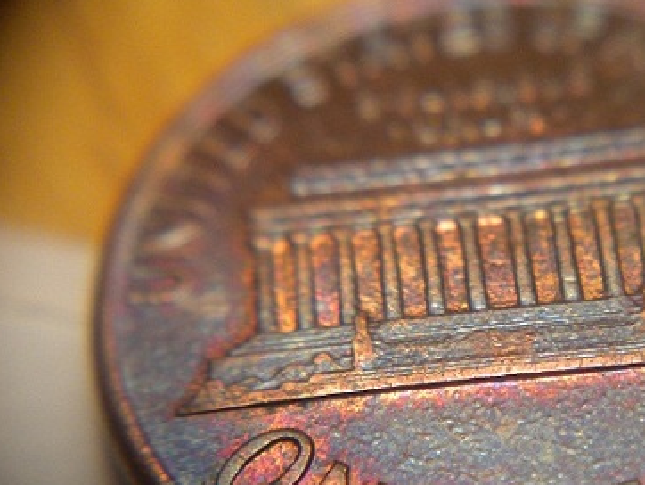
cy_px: 276
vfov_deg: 27.0
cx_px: 425
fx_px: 1007
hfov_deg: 35.2
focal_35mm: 54
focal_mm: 6.3
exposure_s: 1/60
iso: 159
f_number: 3.1
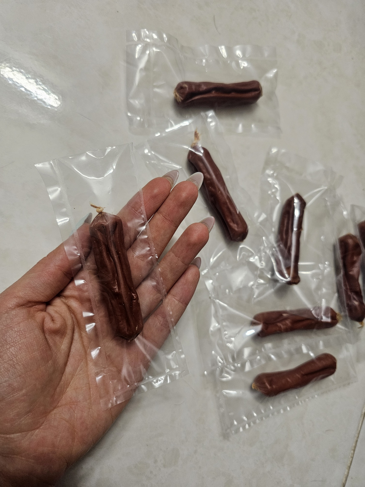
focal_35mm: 23
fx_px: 323
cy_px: 244
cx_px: 182
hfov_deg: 58.9
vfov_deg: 73.9
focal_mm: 6.3
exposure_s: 1/100
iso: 500
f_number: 1.7
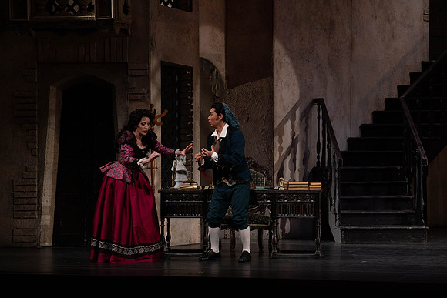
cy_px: 149
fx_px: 1776
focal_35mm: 143
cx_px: 224
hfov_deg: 14.3
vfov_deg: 9.6
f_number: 9
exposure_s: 1/250
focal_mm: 143
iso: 3200
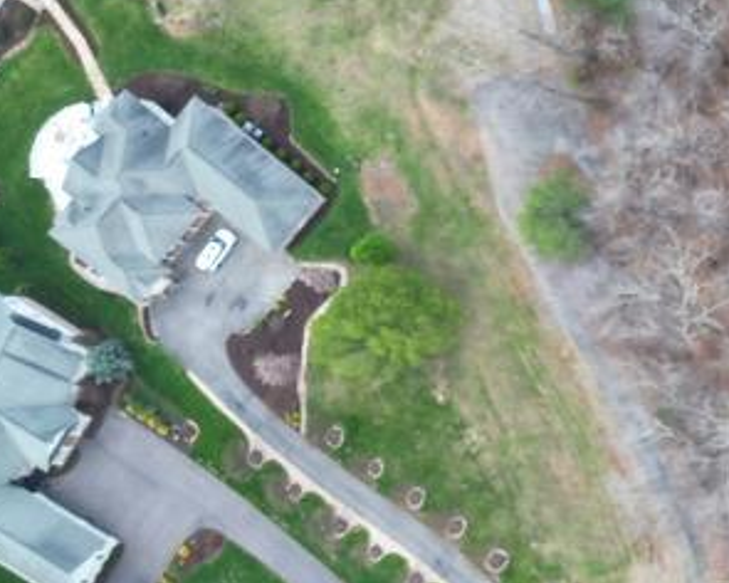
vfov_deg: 12.9
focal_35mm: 119
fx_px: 2567
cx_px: 1522
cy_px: 372
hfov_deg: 13.5
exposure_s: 1/500
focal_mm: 6.72
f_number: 1.7
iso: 110
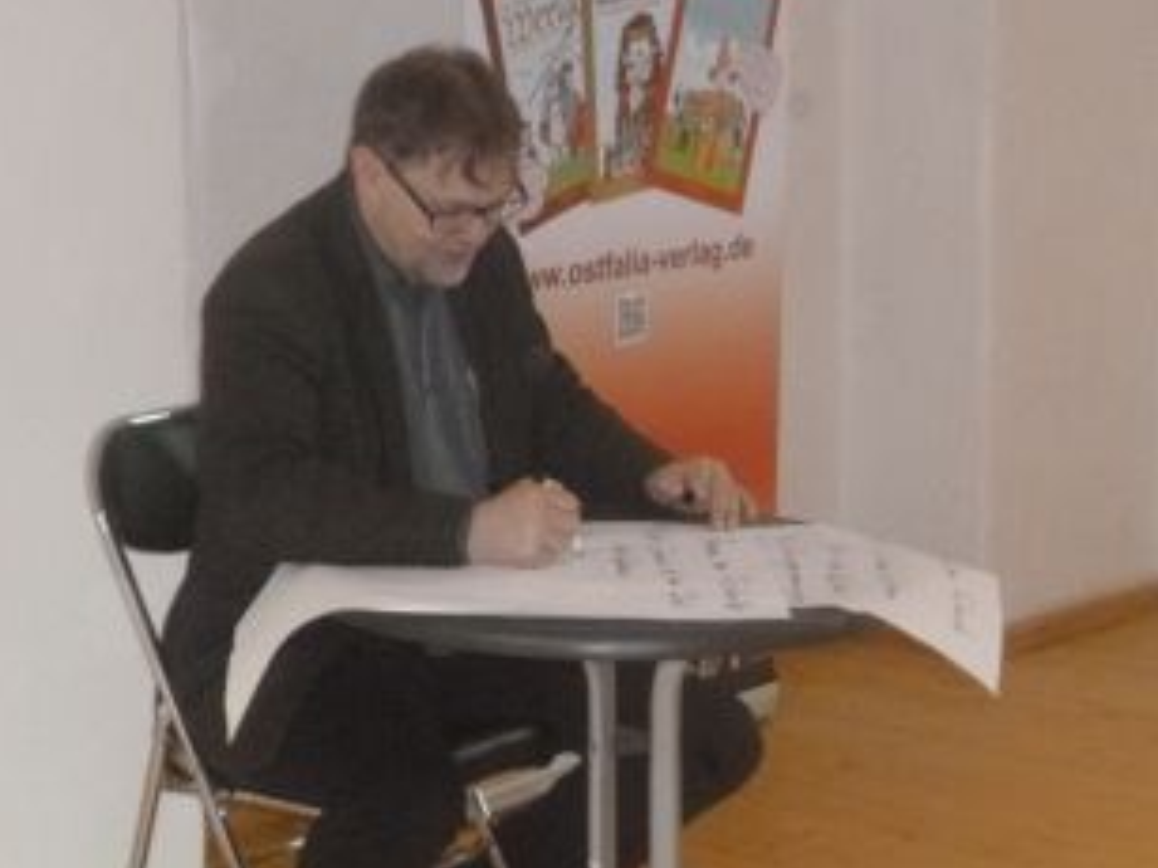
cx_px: 532
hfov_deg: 21.8
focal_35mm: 90
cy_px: 411
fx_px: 3010
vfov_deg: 16.4
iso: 1000
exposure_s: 1/125
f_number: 4.5
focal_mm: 12.3
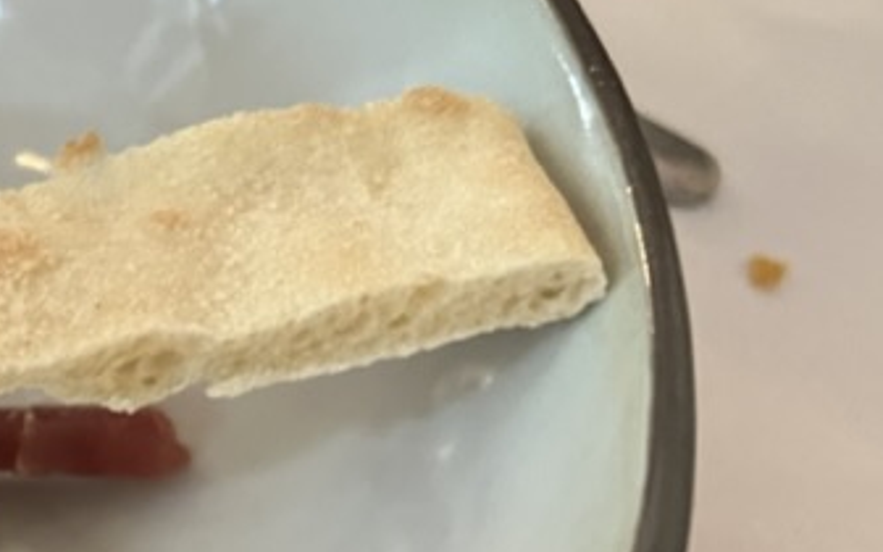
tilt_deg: -48.1
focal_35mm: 84
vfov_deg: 15.4
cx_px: -439
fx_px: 2021
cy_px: 440
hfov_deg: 20.9
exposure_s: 1/54
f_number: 1.5
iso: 400
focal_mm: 5.7
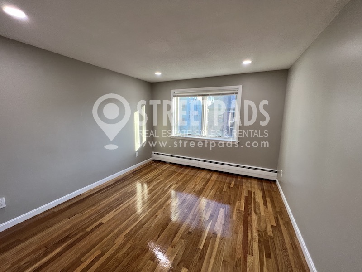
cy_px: 136
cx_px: 181
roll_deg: -2.8
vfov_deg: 89.9
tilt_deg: -5.1
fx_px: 136
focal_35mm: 13
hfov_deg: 106.2
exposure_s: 1/120
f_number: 1.8
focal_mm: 1.57
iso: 80
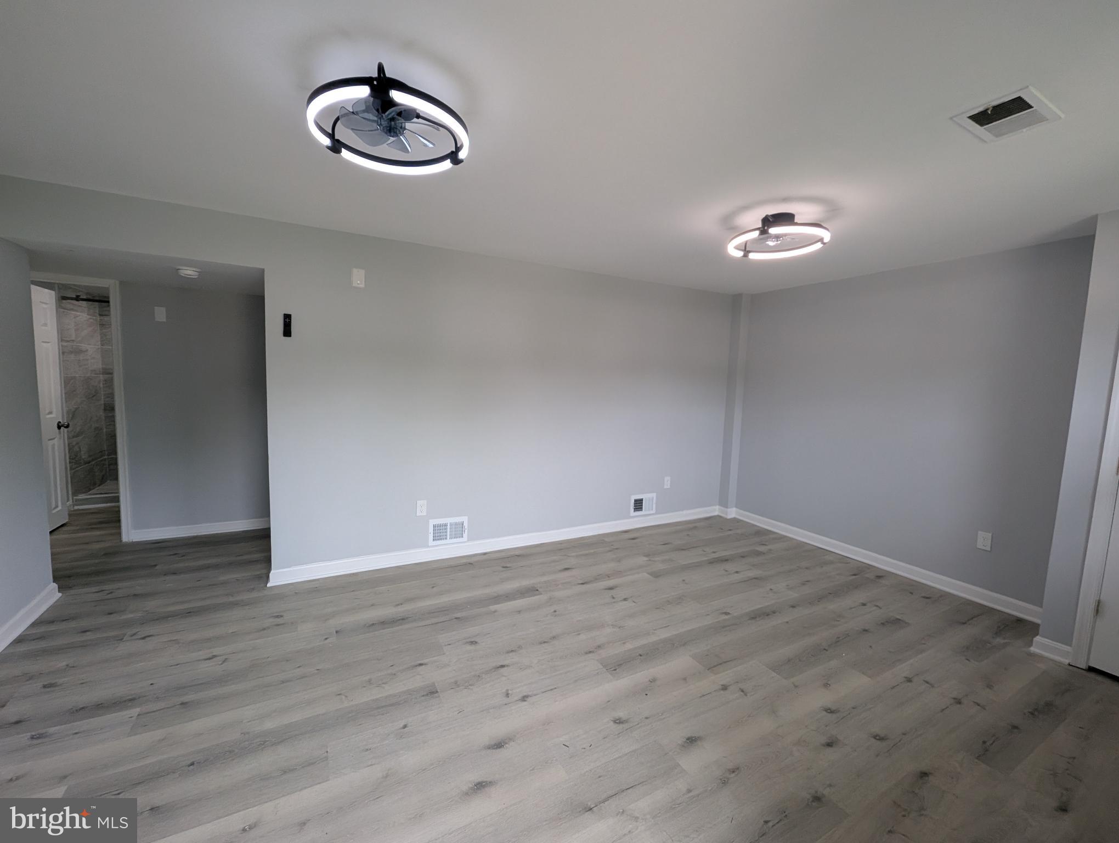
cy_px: 422
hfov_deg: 106.1
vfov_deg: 90.1
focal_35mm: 13
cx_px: 560
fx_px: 421
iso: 53
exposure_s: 1/105
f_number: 2.2
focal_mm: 1.95
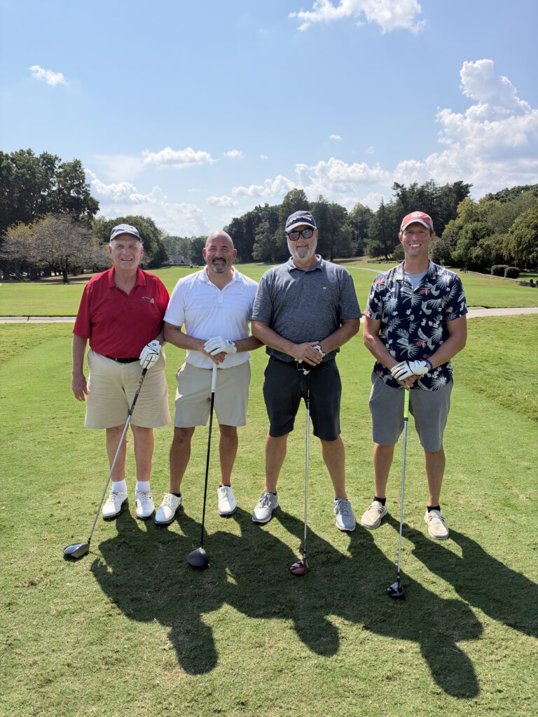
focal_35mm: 24
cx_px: 269
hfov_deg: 56.8
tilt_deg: -10.9
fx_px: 497
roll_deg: -0.1
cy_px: 358
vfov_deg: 71.6
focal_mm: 6.93
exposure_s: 1/4098
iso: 64
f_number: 1.8
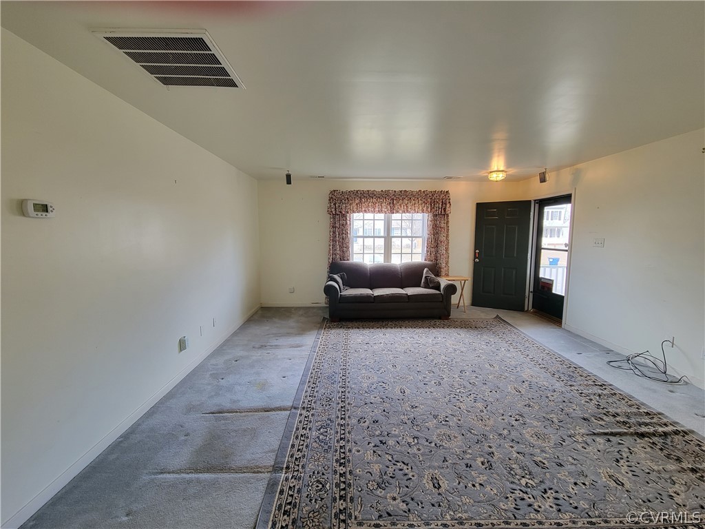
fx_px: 265
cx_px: 352
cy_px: 264
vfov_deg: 89.9
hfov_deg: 106.2
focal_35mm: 13
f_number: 2.2
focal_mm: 2.2
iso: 200
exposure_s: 1/60
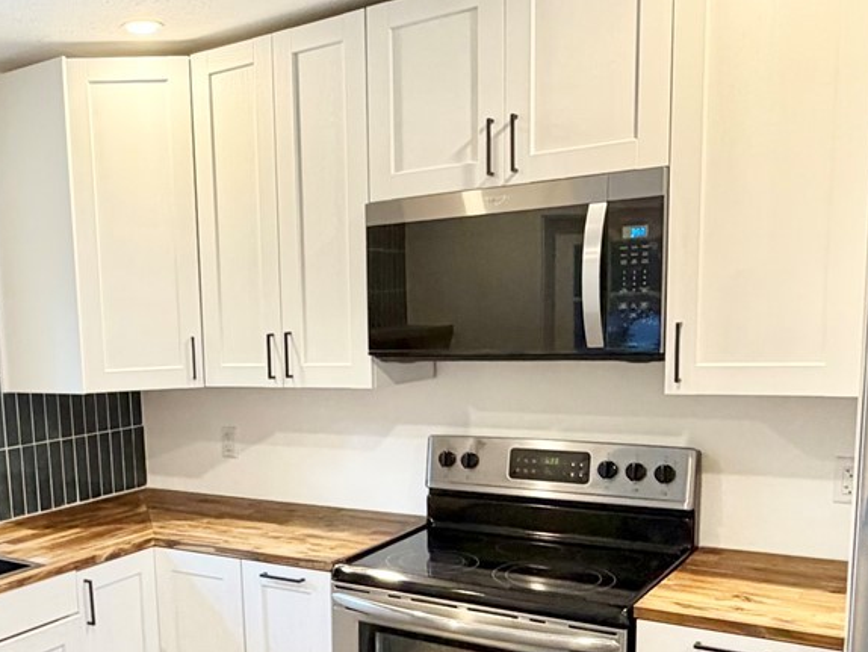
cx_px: 210
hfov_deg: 46.0
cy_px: 460
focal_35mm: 39
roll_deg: +2.7
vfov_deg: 36.3
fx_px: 978
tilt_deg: -8.6
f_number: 2.2
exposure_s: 1/60
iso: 250
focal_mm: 2.22
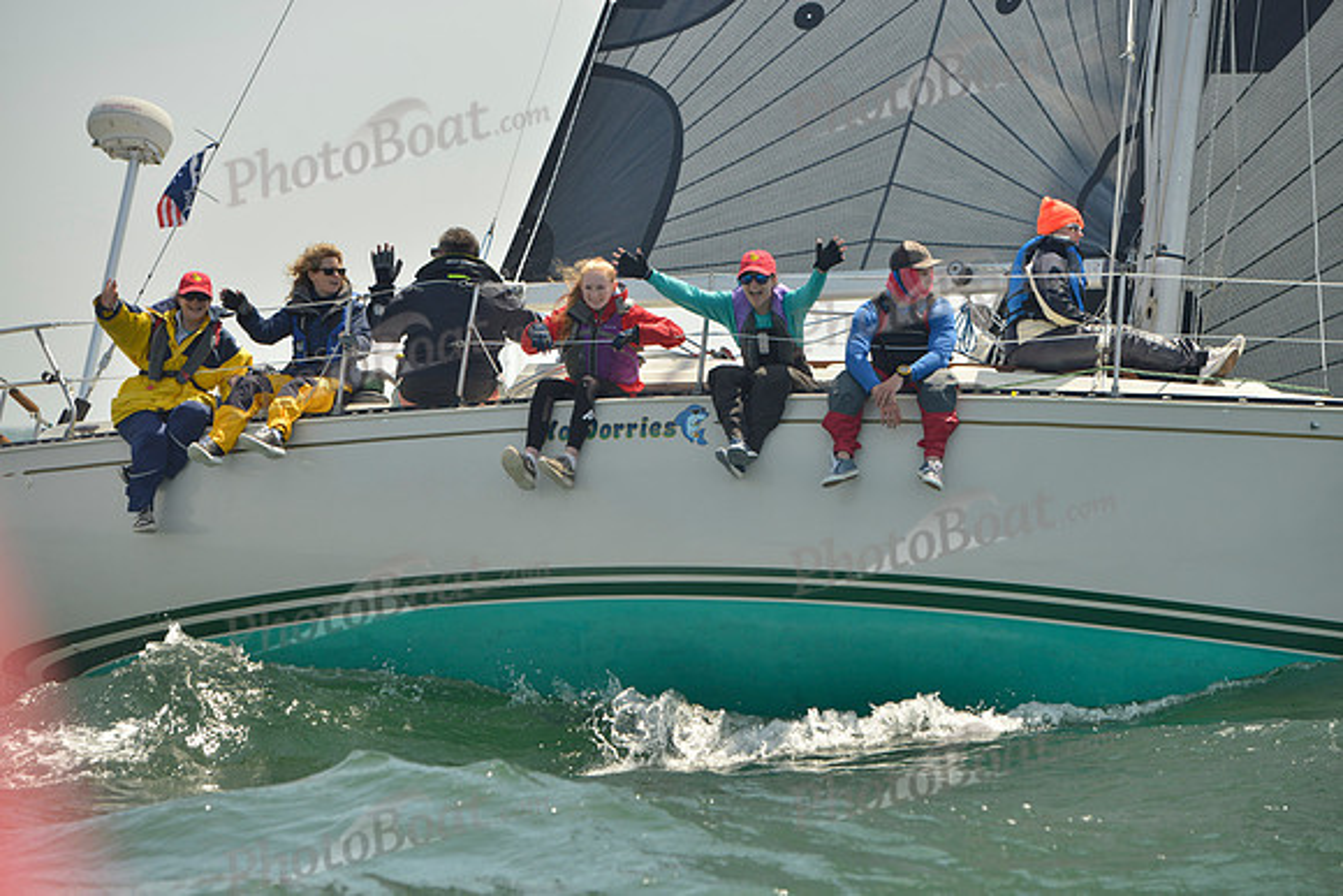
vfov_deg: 9.2
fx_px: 5597
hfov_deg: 13.7
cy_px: 448
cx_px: 672
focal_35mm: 150
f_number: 6.3
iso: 200
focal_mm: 150
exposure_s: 1/1250
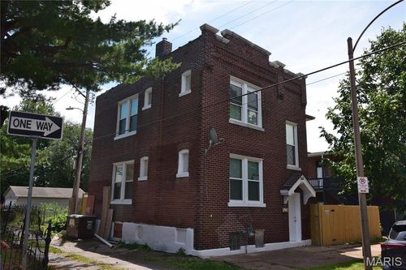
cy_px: 135
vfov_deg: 43.6
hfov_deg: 61.9
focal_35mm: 30
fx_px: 338
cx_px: 203
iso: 400
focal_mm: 20
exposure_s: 1/320
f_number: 10
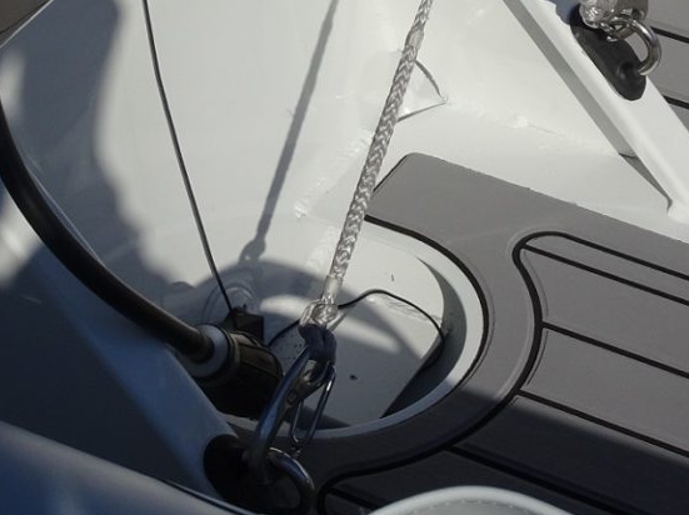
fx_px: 2366
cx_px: 448
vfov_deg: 12.3
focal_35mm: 119
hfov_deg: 16.5
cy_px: -15
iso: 80
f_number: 4.5
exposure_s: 1/1250
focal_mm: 9.52
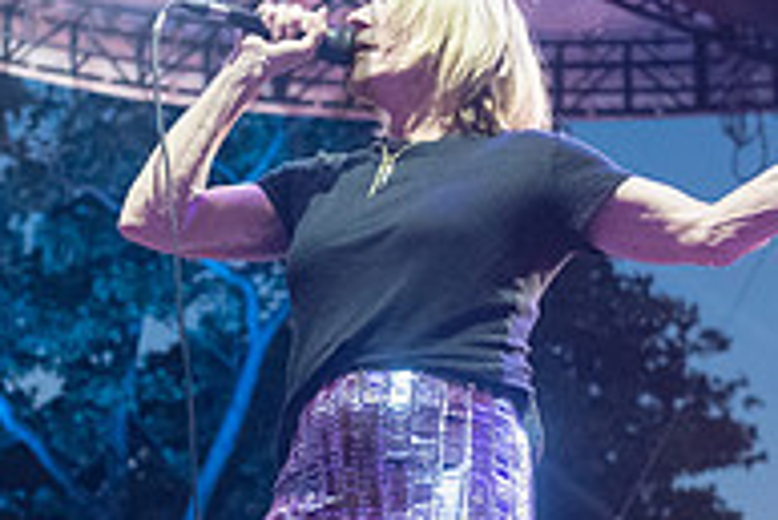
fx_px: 2271
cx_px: 355
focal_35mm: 105
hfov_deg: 19.4
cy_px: 437
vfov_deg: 13.0
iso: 6400
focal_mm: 35
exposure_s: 1/320
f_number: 3.2
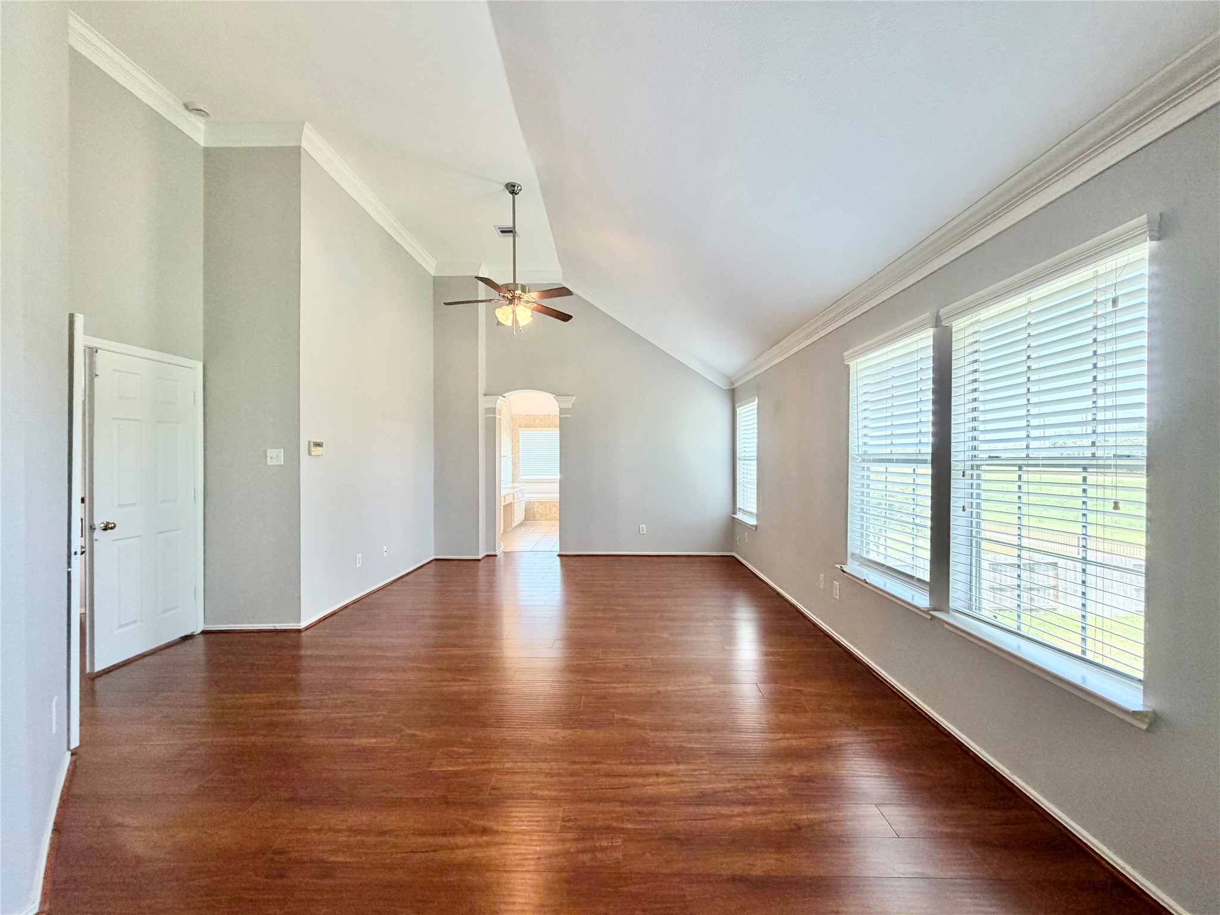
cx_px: 610
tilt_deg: +0.7
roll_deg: +0.9
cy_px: 458
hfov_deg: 102.1
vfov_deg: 85.7
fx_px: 493
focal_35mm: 14
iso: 200
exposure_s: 1/120
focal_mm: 2.22
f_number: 2.2
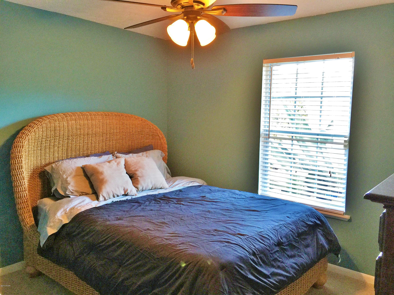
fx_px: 330
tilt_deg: -7.5
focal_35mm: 29
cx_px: 197
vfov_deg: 48.2
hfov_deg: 61.7
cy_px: 148
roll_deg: -1.6
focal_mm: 4.15
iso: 64
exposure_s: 1/15
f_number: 2.2
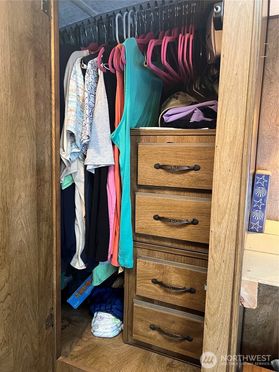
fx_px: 279
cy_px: 186
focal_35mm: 26
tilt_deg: -7.5
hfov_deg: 53.1
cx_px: 140
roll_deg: -0.9
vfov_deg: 67.3
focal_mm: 5.7
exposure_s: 1/40
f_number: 1.5
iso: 400
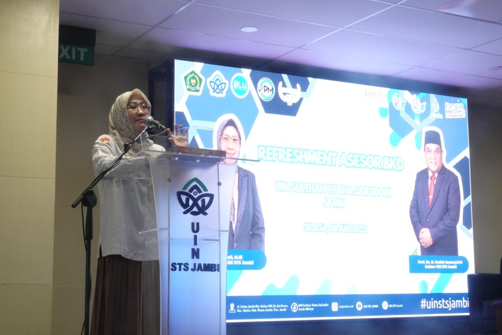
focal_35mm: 58
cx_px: 251
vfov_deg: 23.4
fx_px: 809
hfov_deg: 34.5
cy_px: 168
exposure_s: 1/15
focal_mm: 21.32
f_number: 16
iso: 1600
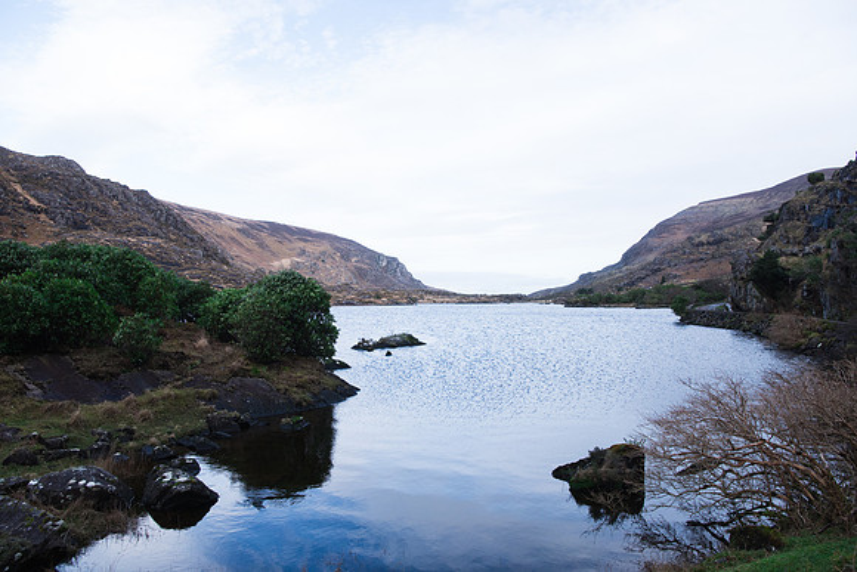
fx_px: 578
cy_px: 286
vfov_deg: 52.7
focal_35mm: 24
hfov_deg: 73.1
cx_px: 428
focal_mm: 24
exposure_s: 1/320
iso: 500
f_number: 8
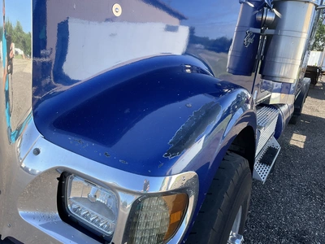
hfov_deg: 61.7
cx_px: 162
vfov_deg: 48.2
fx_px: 272
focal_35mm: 29
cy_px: 122
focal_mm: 3
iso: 25
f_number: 1.8
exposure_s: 1/403
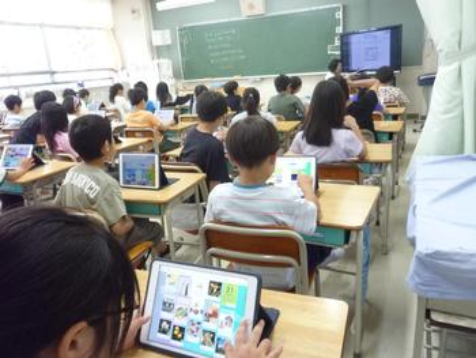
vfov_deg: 54.9
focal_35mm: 25
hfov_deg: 69.4
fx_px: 344
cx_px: 238
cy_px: 179
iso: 250
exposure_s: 1/30
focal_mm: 4.1
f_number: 3.3
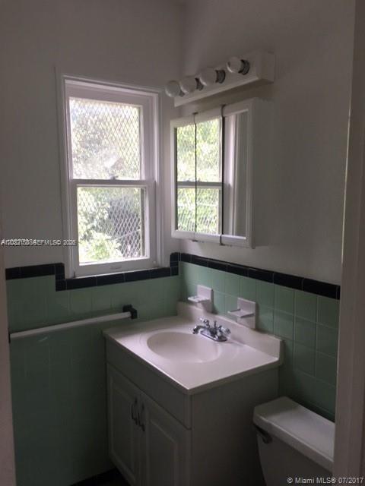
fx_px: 408
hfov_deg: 48.2
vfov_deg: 61.7
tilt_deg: -6.5
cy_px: 243
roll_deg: -0.1
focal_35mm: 29
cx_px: 182
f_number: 2.2
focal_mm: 4.15
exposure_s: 1/60
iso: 32
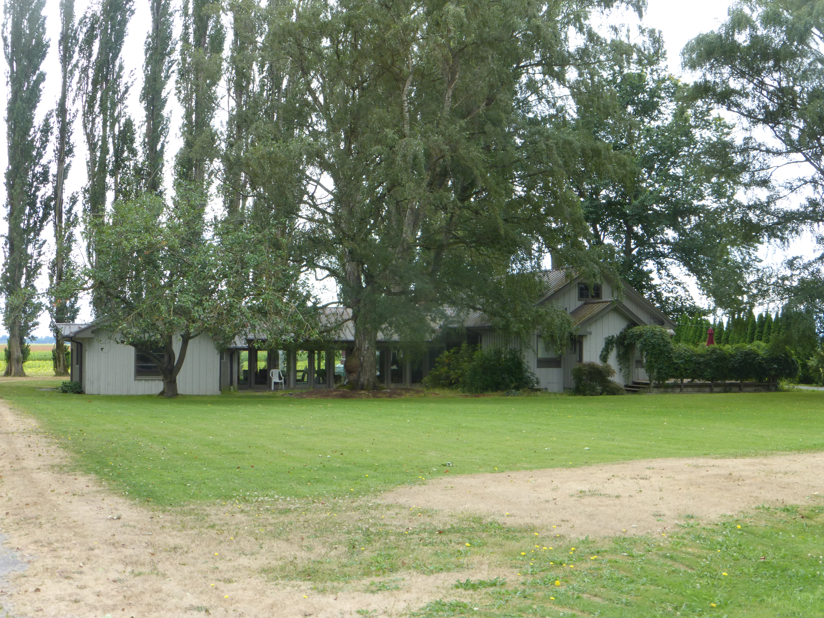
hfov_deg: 35.5
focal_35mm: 54
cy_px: 309
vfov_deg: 27.0
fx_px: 1285
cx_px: 412
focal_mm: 9.7
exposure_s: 1/160
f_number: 4.6
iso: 100
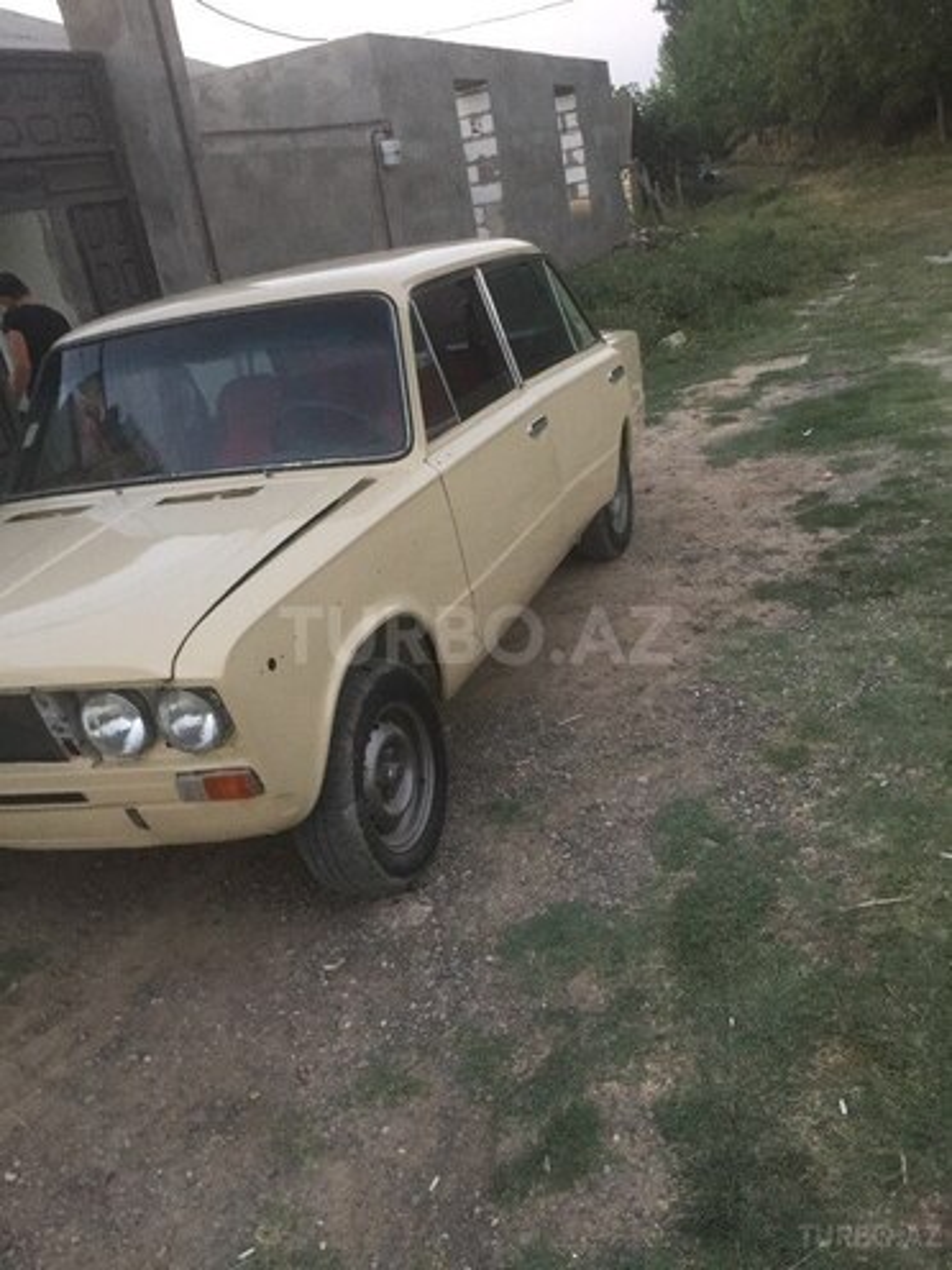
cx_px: 476
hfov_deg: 48.2
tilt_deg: -21.4
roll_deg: +10.4
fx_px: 1063
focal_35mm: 29
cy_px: 635
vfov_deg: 61.7
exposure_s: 1/25
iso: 250
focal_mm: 4.15
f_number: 2.2
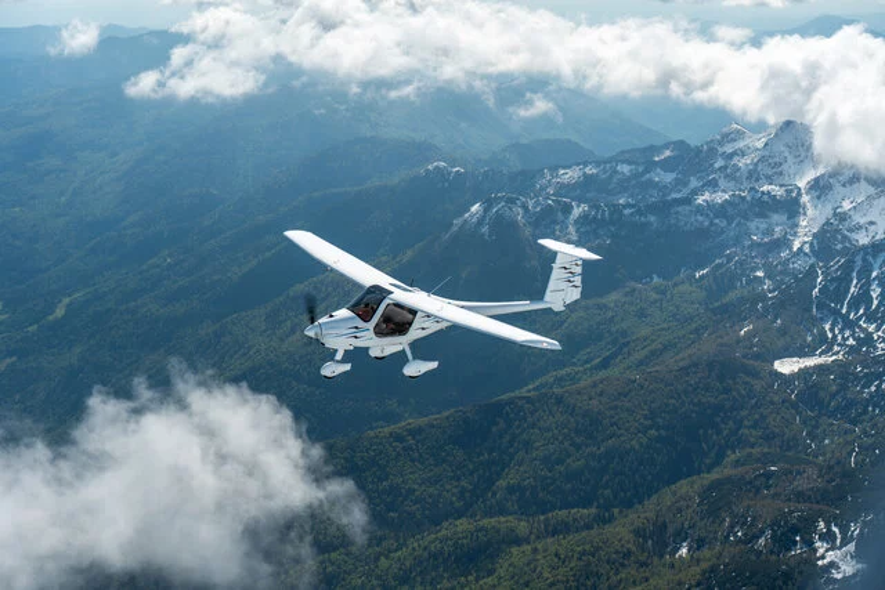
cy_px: 295
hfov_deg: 28.8
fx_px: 1721
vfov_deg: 19.5
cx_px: 442
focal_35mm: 70
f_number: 6.3
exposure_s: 1/200
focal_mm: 70
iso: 50
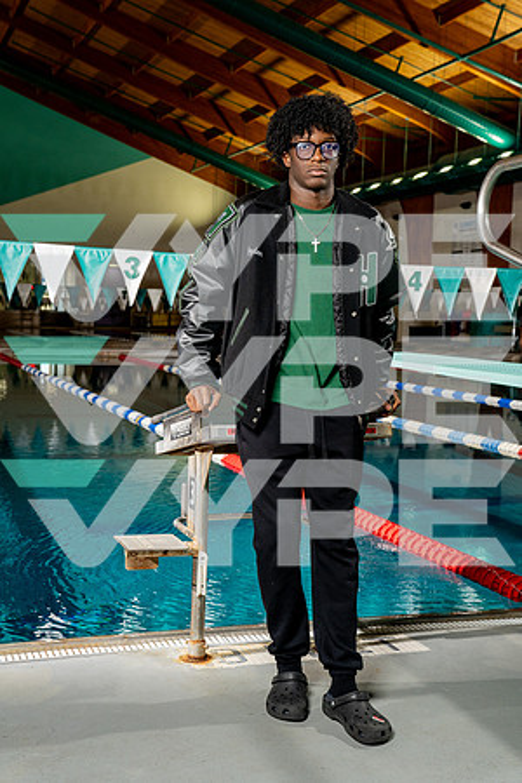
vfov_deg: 38.2
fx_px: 1131
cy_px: 392
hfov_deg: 26.0
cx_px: 261
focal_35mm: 52
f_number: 6.3
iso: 640
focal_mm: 52
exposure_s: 1/250
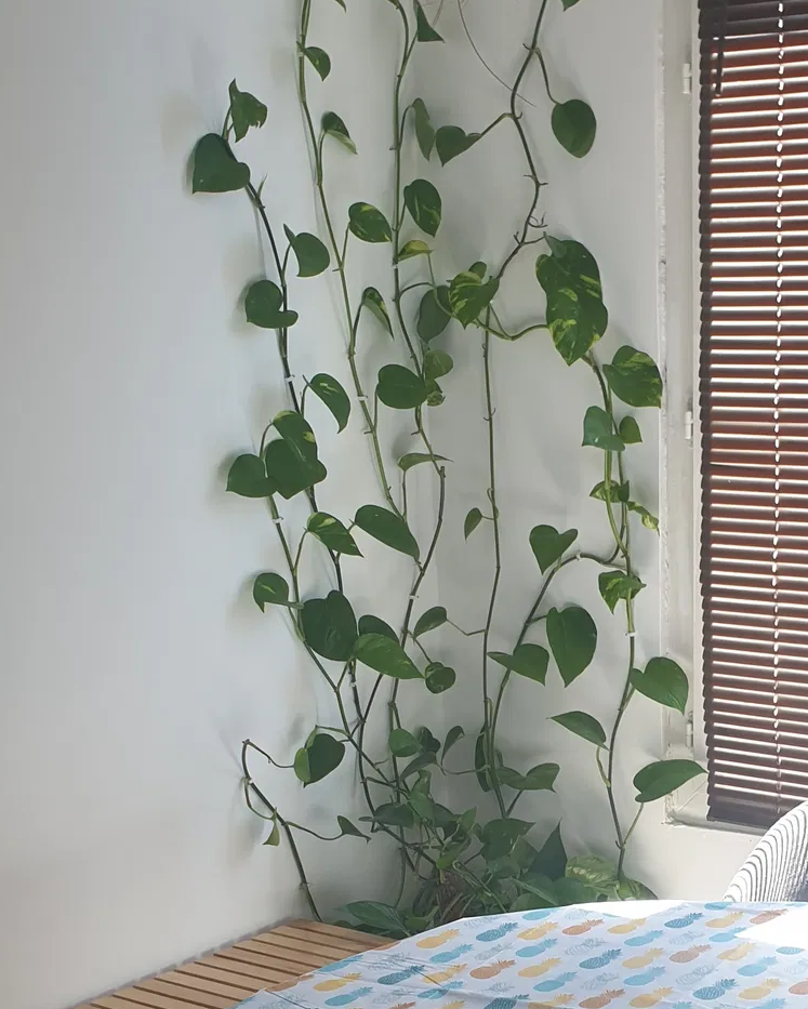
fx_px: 1733
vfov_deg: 31.4
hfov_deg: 25.9
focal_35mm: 58
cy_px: 841
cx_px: 610
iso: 50
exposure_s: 1/50
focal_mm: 4.3
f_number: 2.4
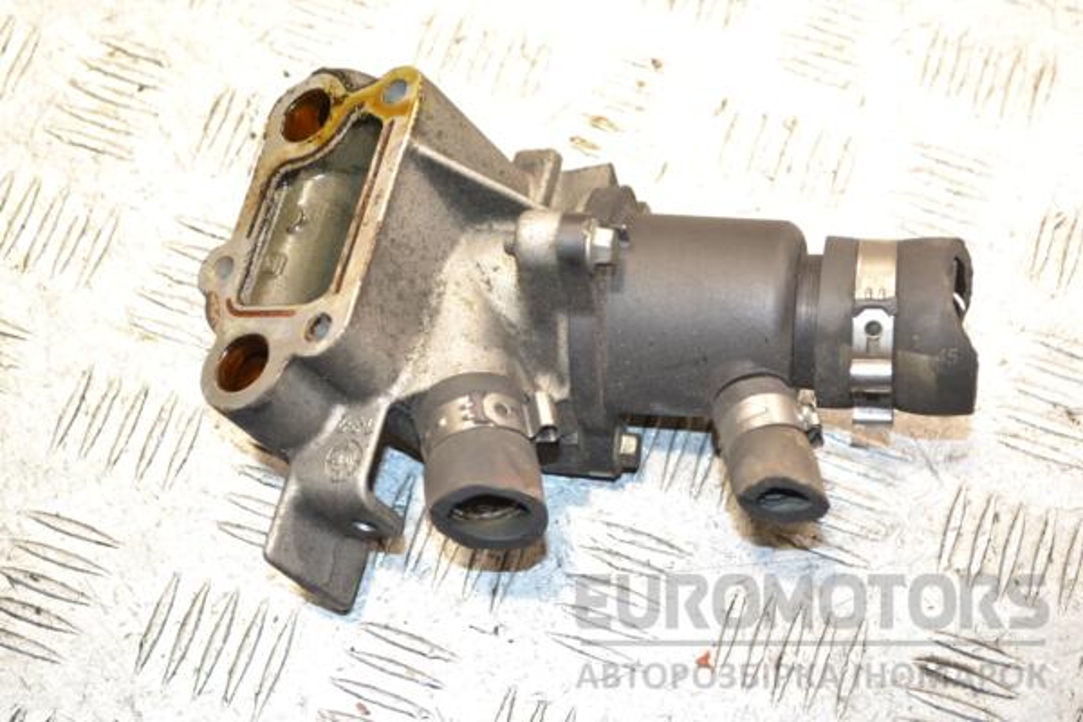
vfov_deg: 20.2
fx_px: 2030
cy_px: 361
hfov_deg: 29.9
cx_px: 542
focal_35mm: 68
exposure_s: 1/160
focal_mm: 45
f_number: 5.6
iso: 1600
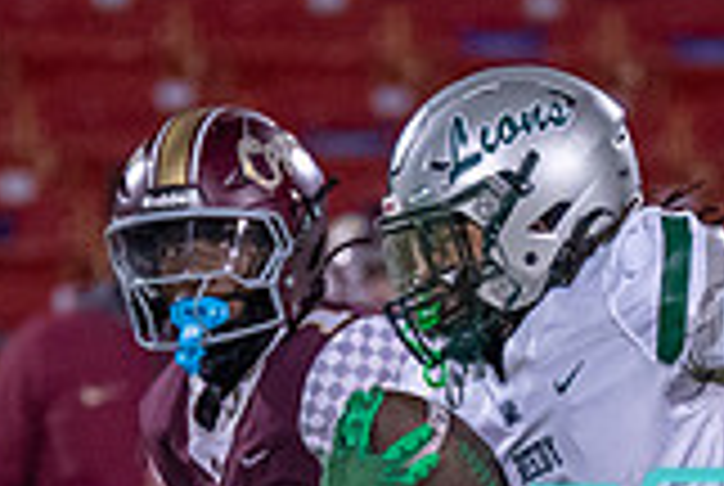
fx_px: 32116
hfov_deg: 1.3
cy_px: 619
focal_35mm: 1594
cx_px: 590
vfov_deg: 0.9
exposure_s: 1/1250
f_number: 2.8
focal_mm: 200
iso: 1600
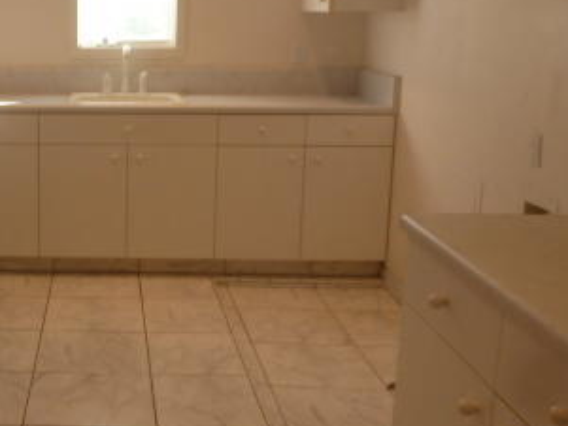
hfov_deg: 35.1
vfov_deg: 28.5
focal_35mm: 51
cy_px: 168
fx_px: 837
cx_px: 45
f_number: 3.3
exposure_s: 1/60
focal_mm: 4.3
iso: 100
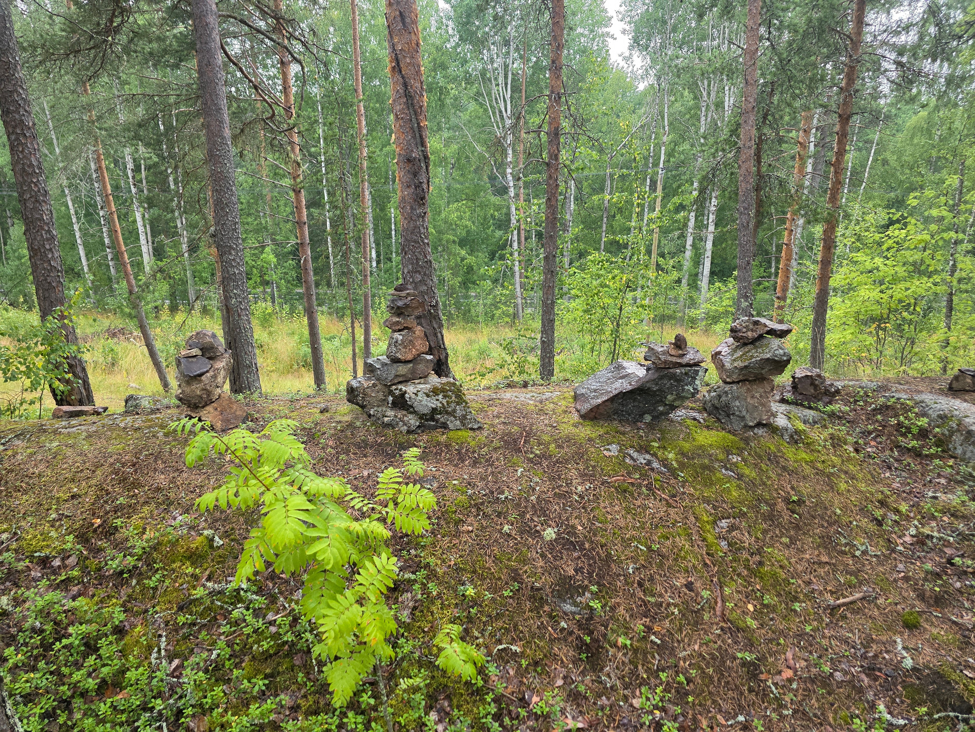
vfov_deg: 58.9
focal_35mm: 23
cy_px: 366
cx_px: 488
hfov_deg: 73.9
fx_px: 648
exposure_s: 1/180
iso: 160
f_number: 1.7
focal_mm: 6.3
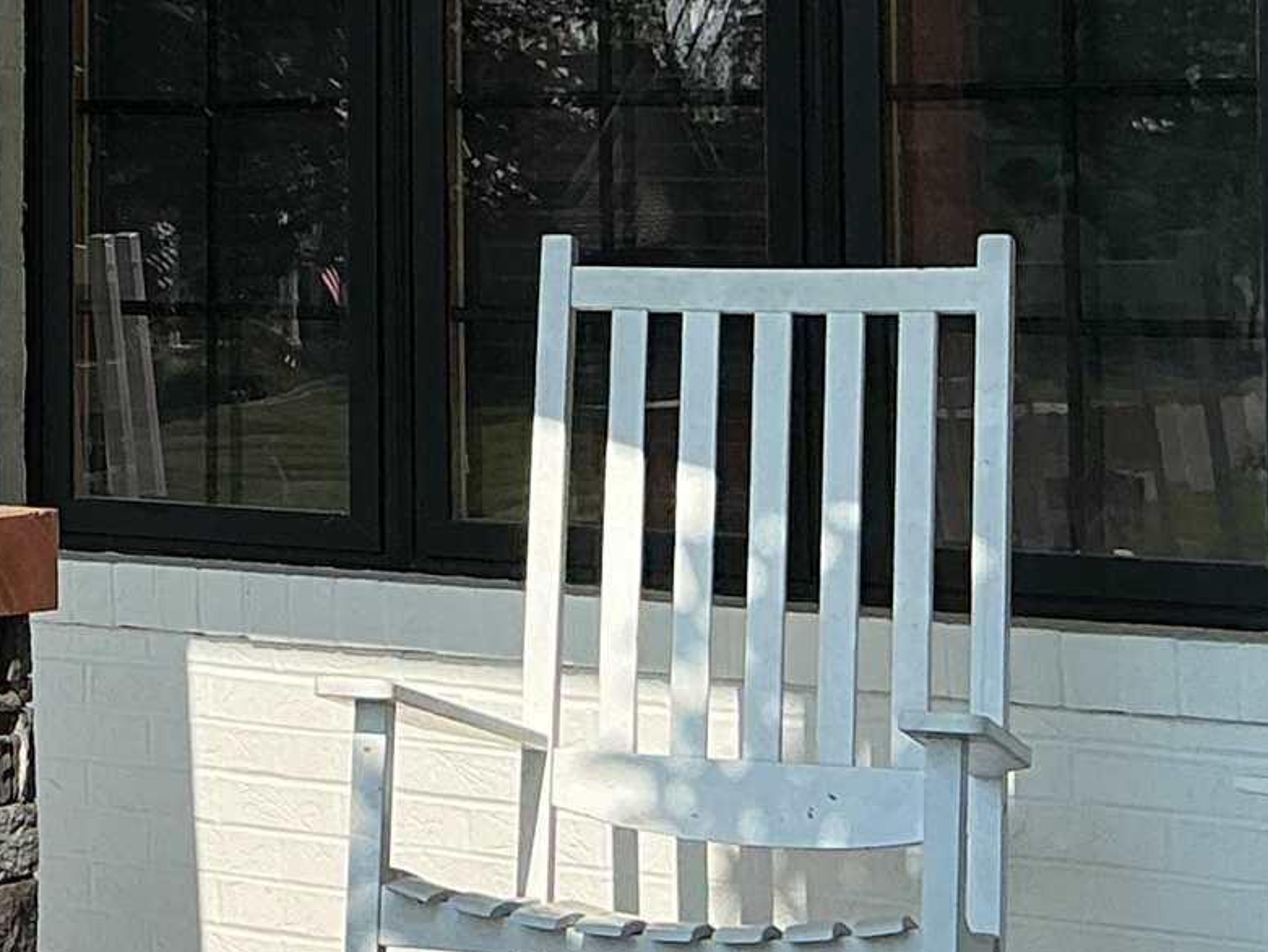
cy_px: 78
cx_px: -349
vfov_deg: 12.9
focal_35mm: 114
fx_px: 4177
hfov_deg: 16.4
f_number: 1.8
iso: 25
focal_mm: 3
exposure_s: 1/1377
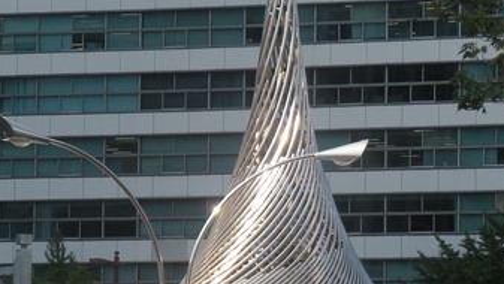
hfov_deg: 9.2
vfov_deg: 5.2
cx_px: 283
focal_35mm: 233
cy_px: 188
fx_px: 3116
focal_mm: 17.1
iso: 64
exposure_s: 1/199
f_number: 4.8
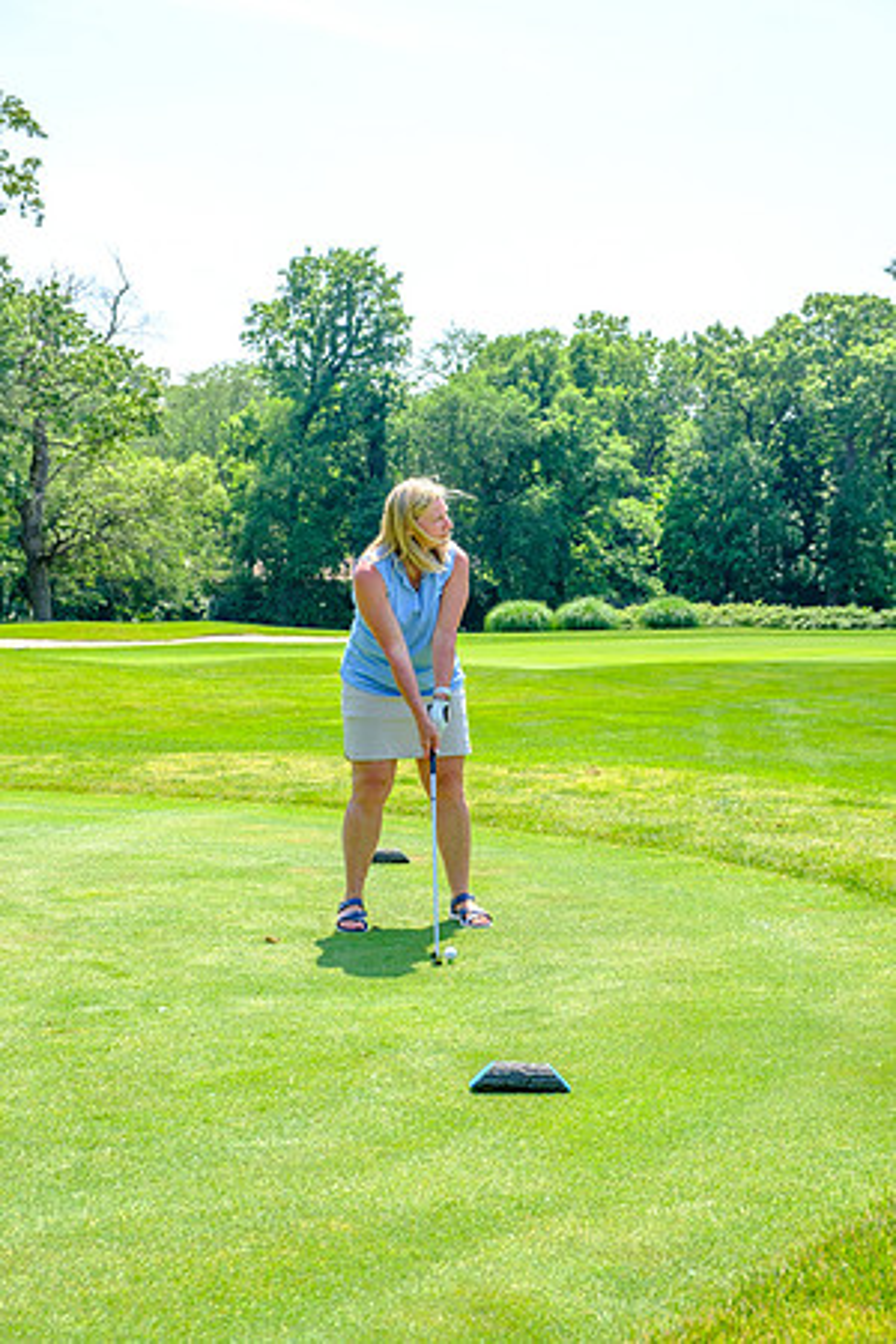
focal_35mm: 59
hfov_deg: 23.0
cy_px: 672
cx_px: 448
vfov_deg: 33.9
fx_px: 2202
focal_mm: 39
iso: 200
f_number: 5.6
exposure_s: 1/250
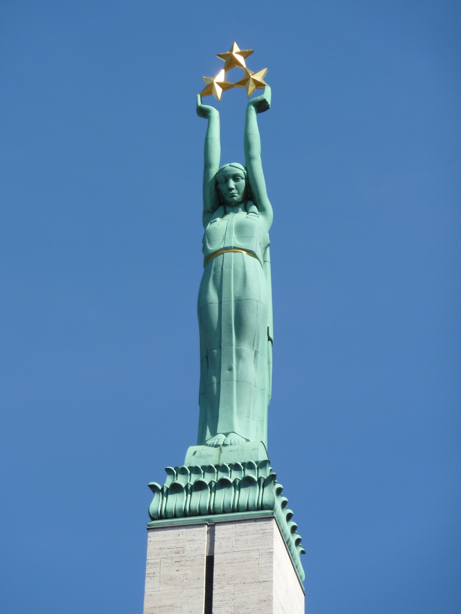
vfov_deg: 10.1
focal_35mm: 196
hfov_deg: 7.6
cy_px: 307
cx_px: 230
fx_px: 3480
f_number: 5
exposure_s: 1/500
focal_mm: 32.1
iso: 80
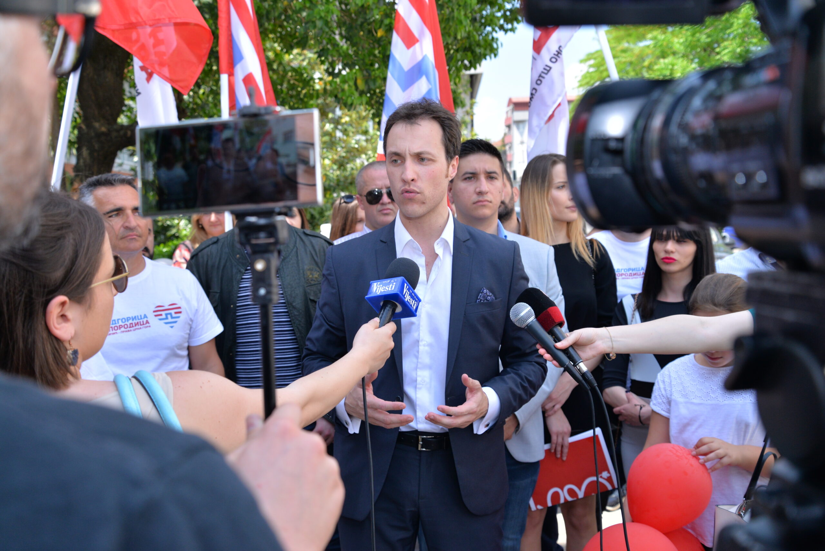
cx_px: 412
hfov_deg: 55.8
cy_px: 276
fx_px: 779
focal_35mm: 34
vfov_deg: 38.9
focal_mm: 34
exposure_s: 1/1000
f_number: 5.6
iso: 500
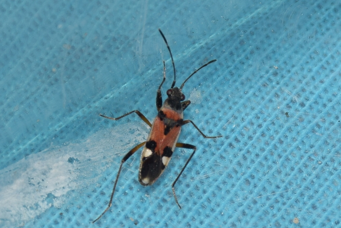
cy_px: 114
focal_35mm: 210
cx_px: 170
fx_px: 1991
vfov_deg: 6.6
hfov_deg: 9.8
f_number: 13
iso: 100
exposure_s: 1/160
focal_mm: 140
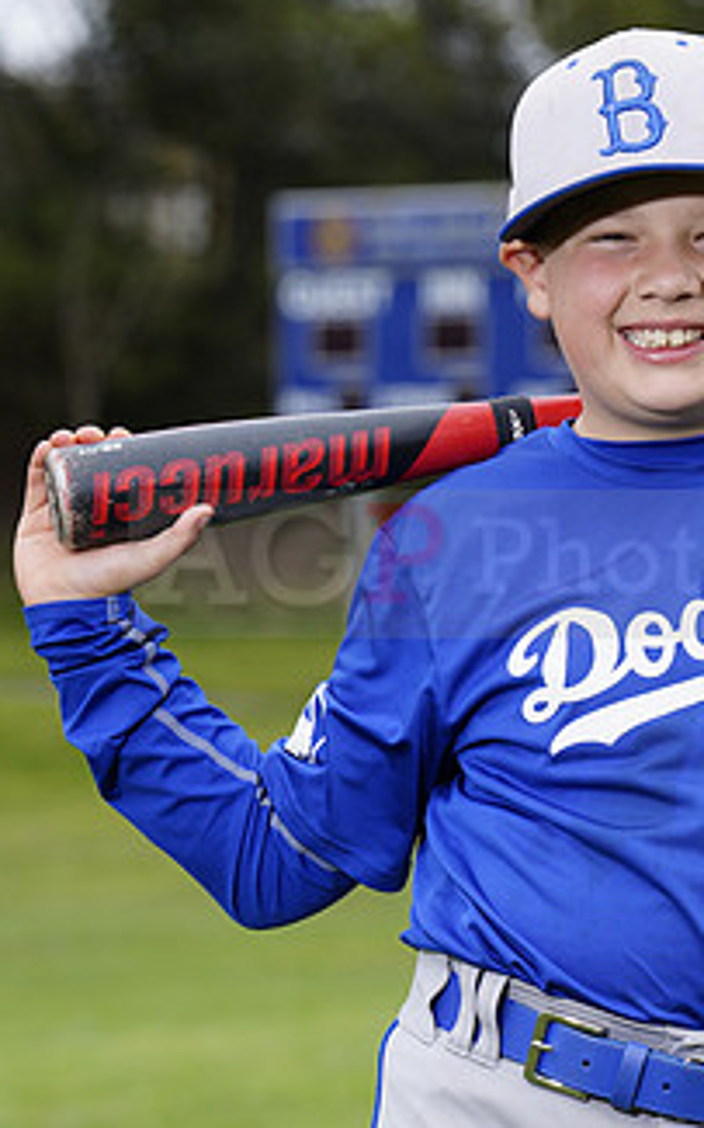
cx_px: 711
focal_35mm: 238
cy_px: 536
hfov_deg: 5.5
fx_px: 7309
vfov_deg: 8.8
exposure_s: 1/250
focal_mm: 131
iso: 100
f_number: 6.3
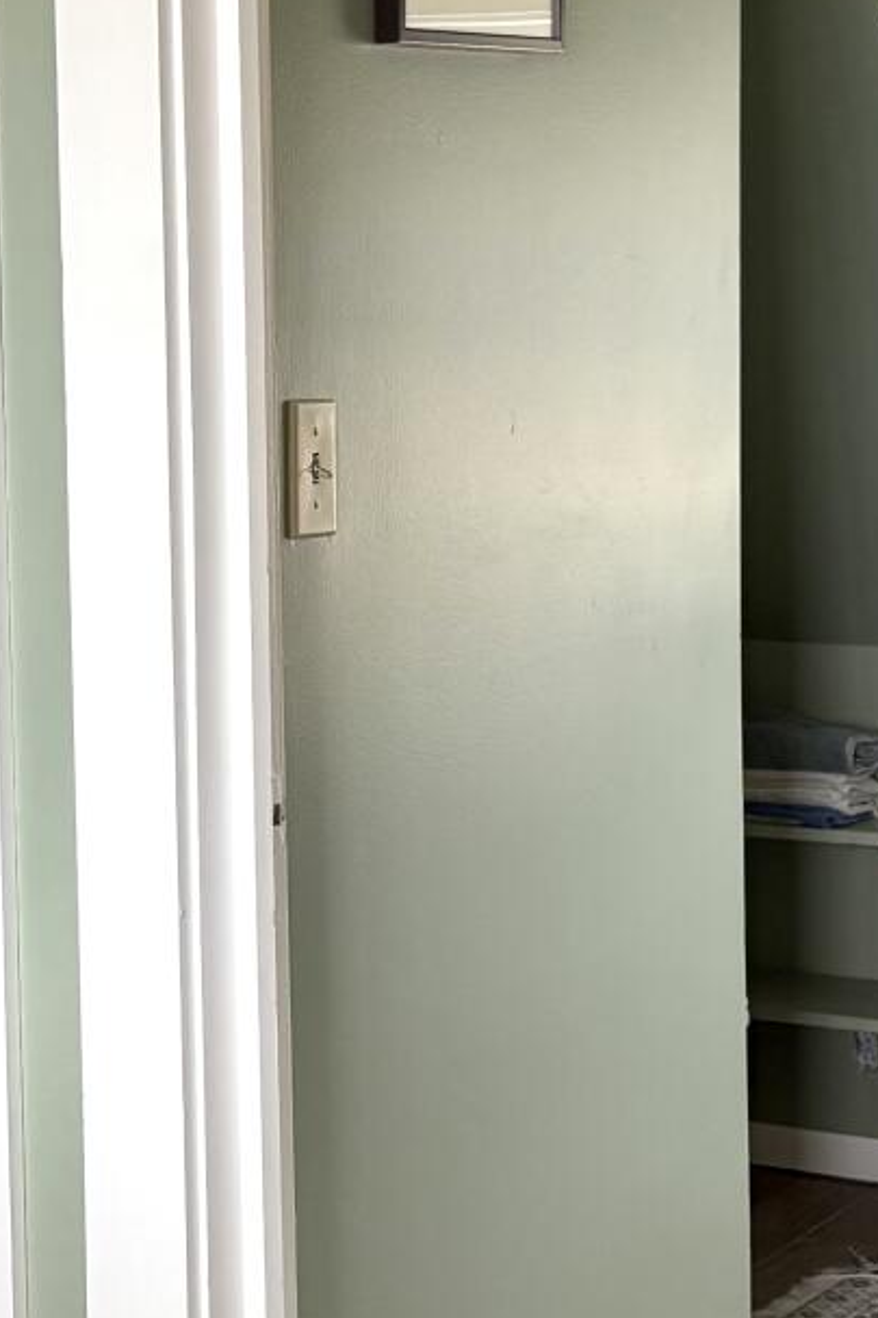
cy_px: 650
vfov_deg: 22.9
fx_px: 3258
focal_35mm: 89
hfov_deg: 15.3
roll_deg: +0.5
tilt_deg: -4.3
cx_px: 176
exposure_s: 1/120
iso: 100
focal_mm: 5.96
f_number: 1.6
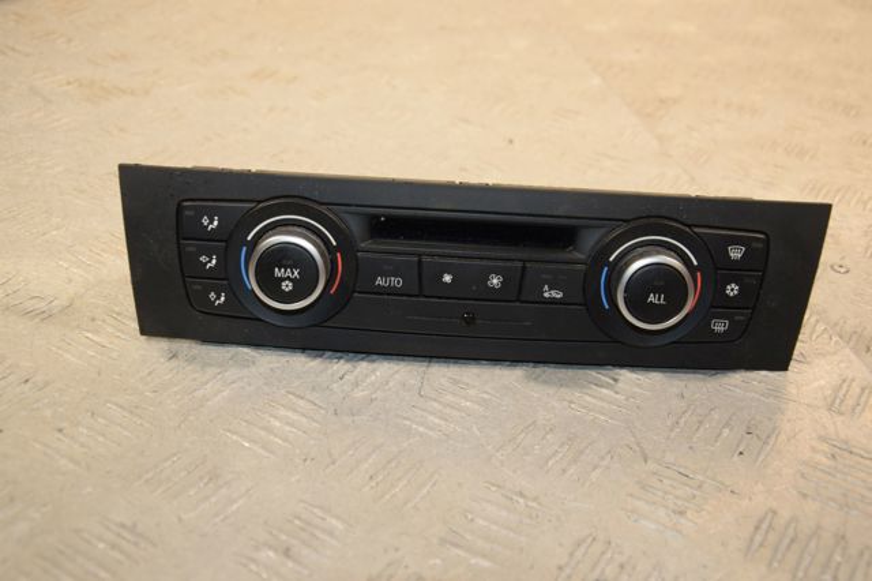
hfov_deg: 41.1
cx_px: 436
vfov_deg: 28.0
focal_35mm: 48
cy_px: 290
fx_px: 1162
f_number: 5
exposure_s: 1/200
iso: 800
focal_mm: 32
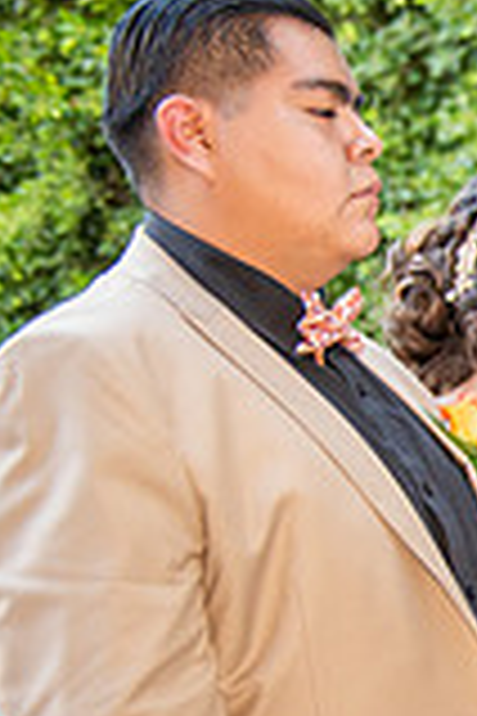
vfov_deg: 14.1
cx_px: 1292
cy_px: 673
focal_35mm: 144
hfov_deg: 8.4
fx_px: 2862
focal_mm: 38
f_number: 3.2
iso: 500
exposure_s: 1/250
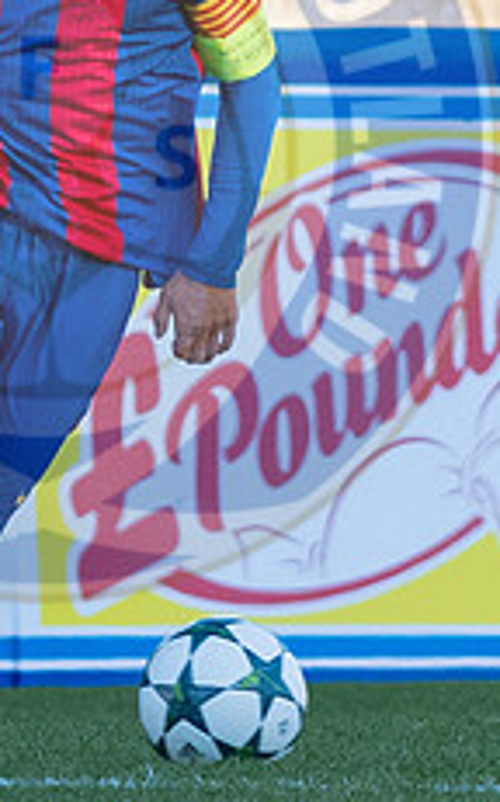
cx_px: 38
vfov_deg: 2.4
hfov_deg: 1.5
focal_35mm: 893
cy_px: 139
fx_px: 19506
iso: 800
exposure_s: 1/1250
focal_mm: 300
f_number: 5.6
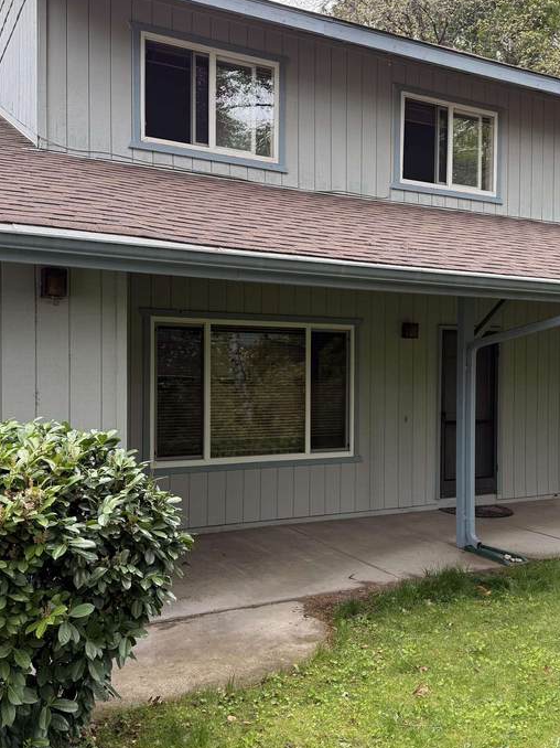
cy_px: 384
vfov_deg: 54.0
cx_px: 289
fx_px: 734
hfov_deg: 41.8
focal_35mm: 34
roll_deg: -0.2
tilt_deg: +0.3
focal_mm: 6.76
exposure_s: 1/329
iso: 100
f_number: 1.78
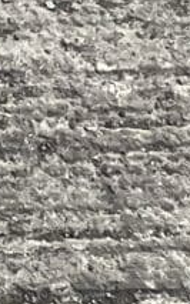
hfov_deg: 3.7
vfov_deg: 6.8
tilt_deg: -61.8
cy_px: -761
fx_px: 2197
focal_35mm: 265
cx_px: -1186
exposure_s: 1/1096
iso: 50
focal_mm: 5.1
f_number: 1.6
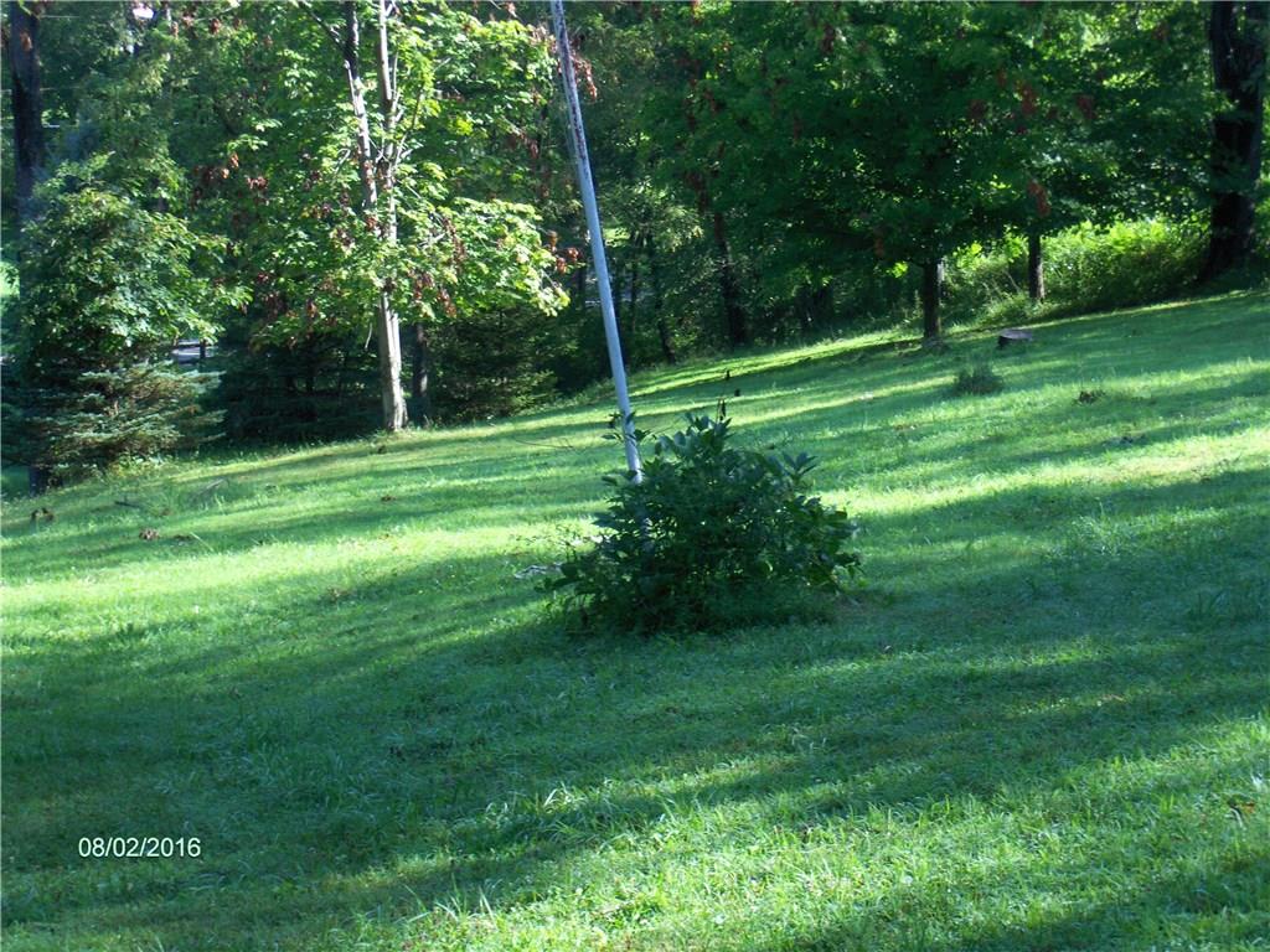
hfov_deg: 22.3
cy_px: 476
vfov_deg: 16.8
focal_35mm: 88
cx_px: 635
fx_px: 3229
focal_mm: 19.1
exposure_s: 1/132
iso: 200
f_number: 4.4
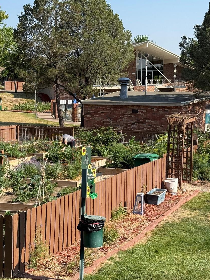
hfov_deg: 21.3
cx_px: 100
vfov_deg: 28.2
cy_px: 139
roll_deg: +0.2
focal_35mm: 69
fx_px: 558
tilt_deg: -5.7
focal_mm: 6.76
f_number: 1.78
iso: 64
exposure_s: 1/4098
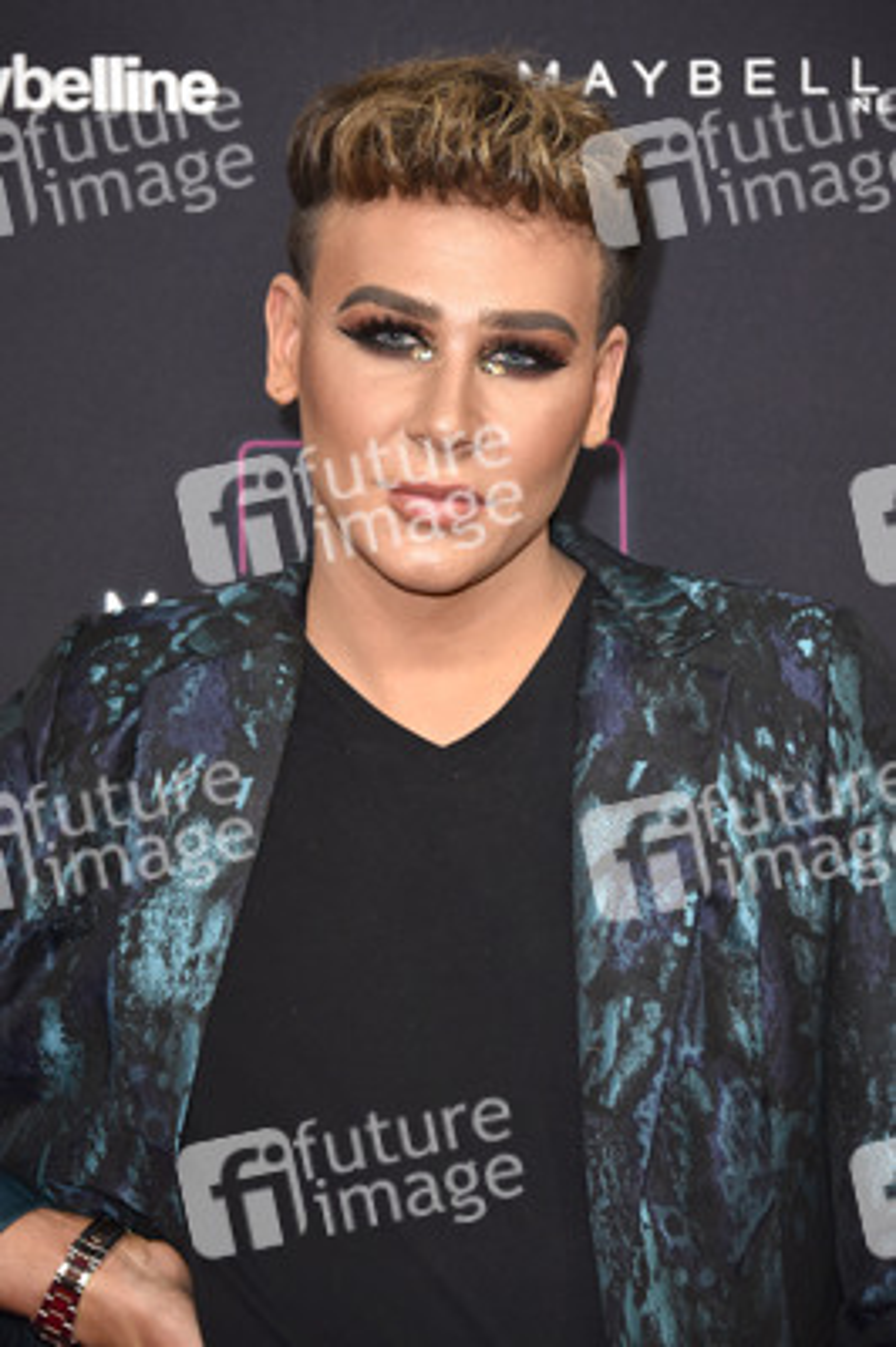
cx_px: 448
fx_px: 5422
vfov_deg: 14.2
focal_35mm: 145
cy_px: 674
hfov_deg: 9.4
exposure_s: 1/160
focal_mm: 145
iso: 640
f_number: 5.6
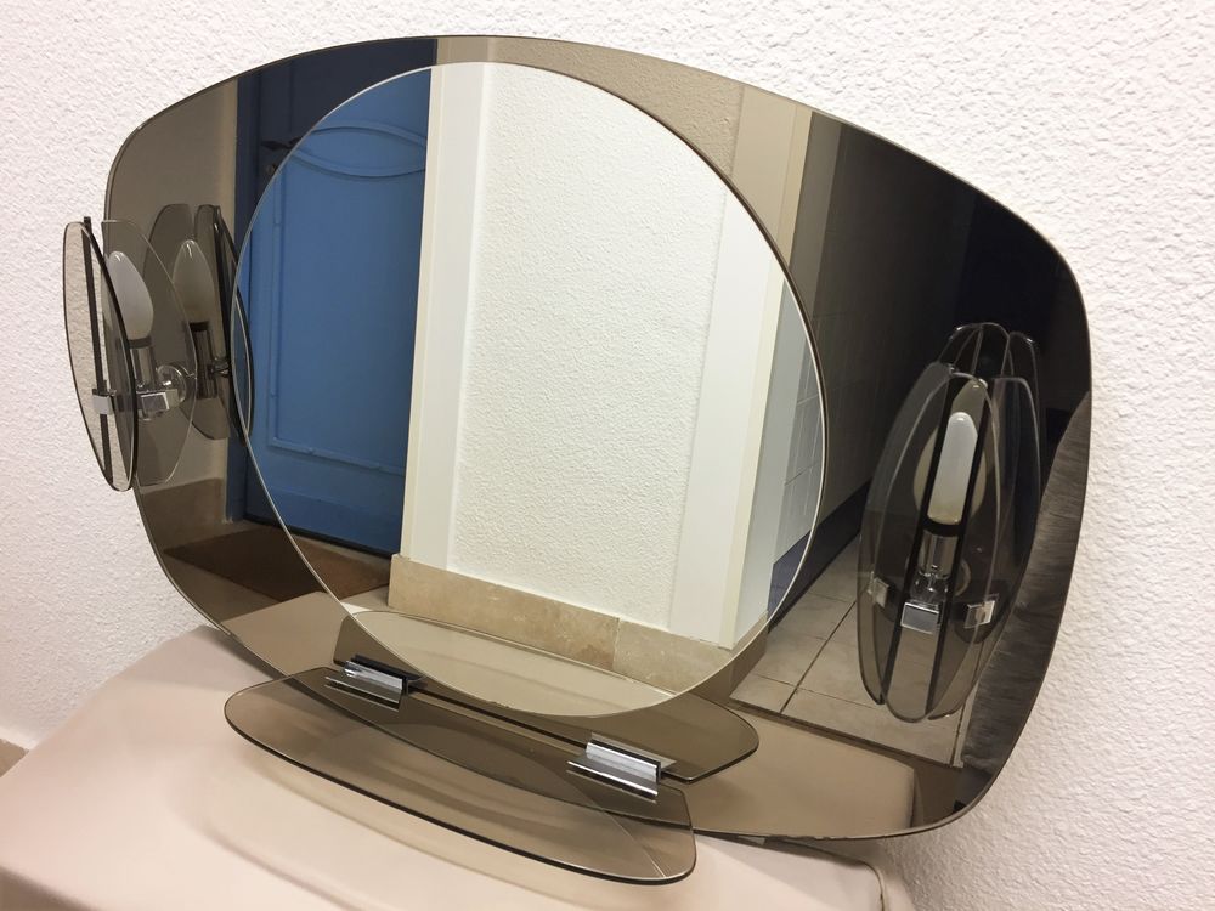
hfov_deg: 61.7
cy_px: 456
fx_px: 1018
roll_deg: +0.8
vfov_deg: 48.2
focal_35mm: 29
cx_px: 608
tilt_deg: -29.2
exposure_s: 1/33
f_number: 2.2
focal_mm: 4.15
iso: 80
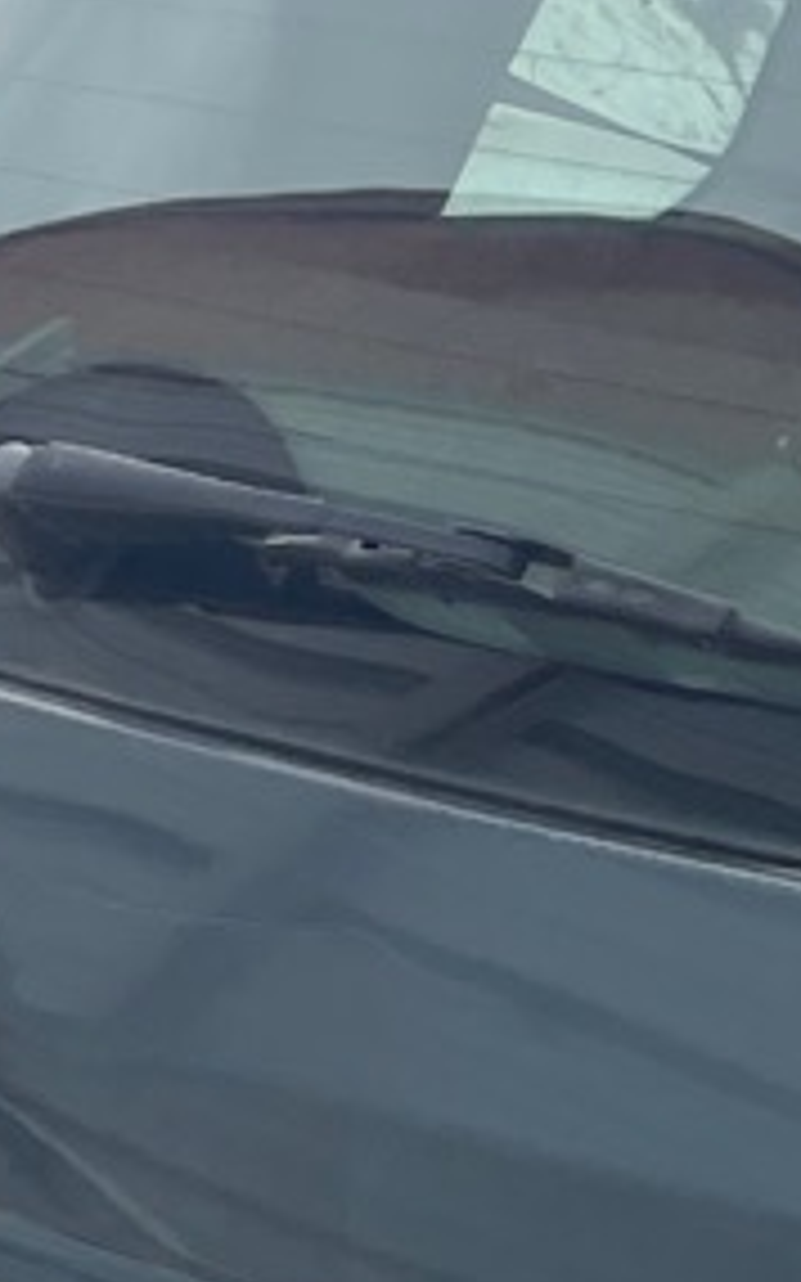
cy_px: 1426
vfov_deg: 11.8
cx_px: 2763
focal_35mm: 174
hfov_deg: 6.6
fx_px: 6080
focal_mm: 4.2
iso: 32
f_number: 1.6
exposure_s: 1/716
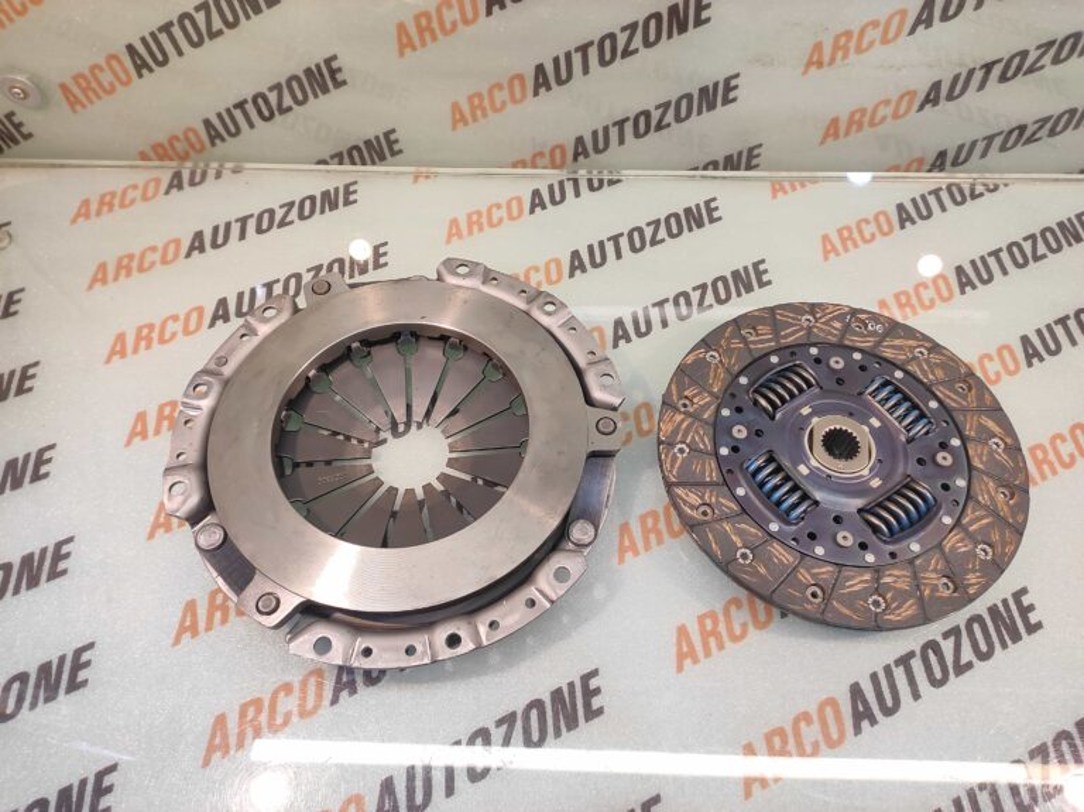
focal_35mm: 17
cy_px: 406
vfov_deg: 74.7
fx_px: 532
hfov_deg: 91.1
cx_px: 542
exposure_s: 1/33
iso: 191
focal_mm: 4.74
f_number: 1.79
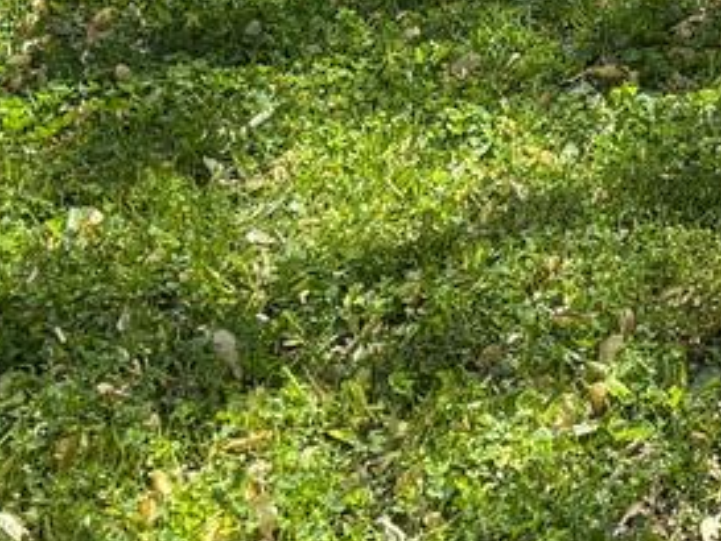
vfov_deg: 10.3
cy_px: -383
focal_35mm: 137
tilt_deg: -13.6
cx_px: 1566
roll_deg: -5.6
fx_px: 2855
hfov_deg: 12.3
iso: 50
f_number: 1.6
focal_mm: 5.96
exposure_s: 1/1217
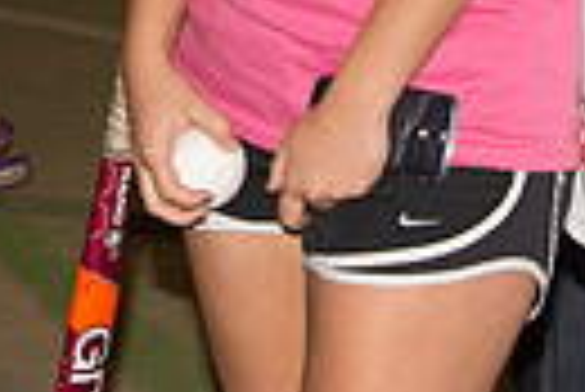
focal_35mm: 187
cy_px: -466
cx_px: 742
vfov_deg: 7.0
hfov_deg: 10.8
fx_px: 3042
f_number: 7.1
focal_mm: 42
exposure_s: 1/200
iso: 800
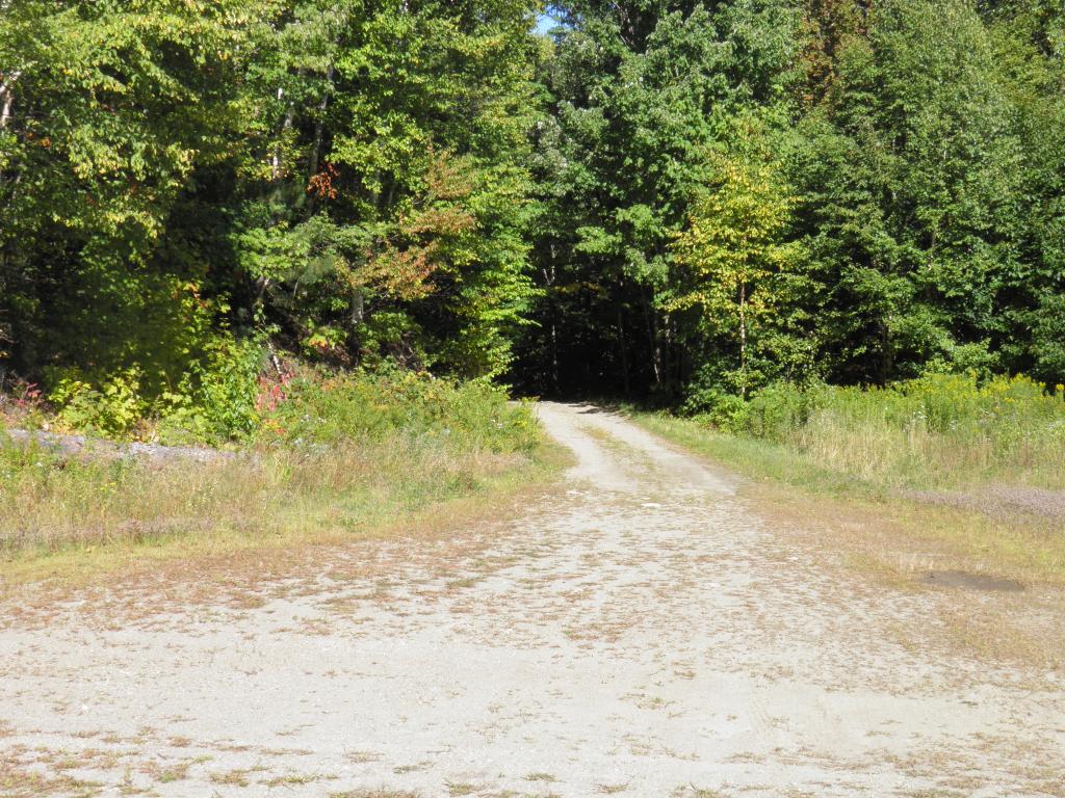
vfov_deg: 29.7
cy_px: 399
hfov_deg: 38.9
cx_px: 532
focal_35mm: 49
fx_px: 1508
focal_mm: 8.9
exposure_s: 1/125
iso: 50
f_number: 5.5
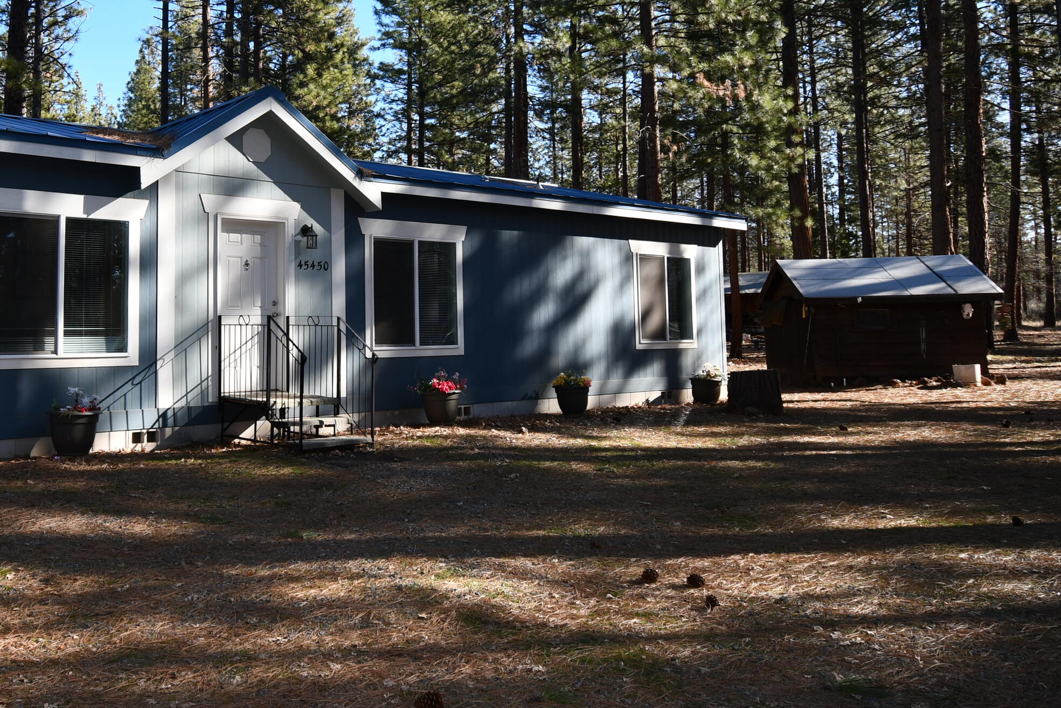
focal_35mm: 32
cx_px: 300
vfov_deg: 40.7
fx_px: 943
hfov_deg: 56.5
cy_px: 242
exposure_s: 1/160
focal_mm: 14
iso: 100
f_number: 6.3
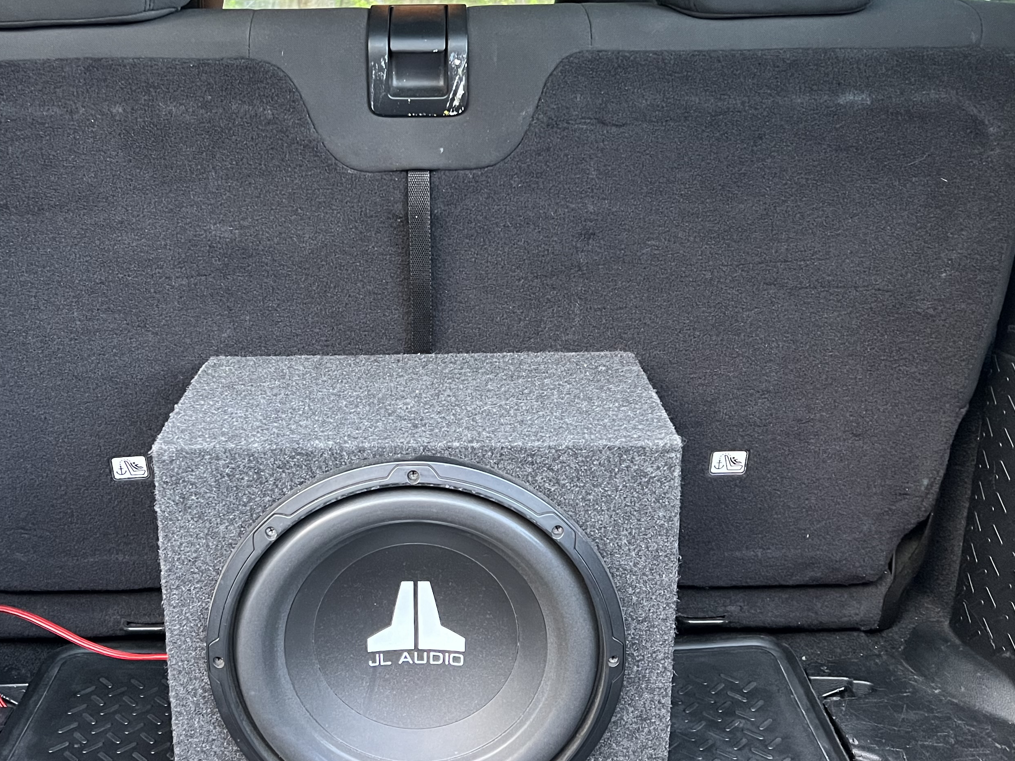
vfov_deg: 34.3
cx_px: 418
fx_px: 1232
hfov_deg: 44.6
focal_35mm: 42
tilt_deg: -15.4
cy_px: 340
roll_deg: +2.2
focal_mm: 5.7
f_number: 1.5
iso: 500
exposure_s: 1/41
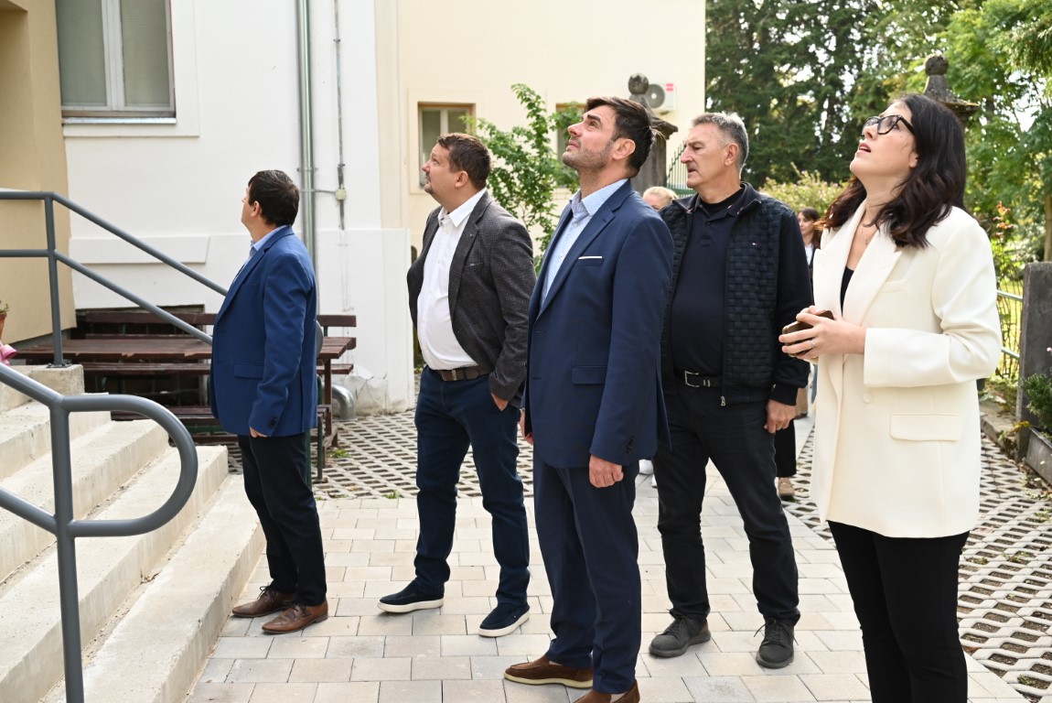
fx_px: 1023
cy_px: 352
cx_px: 526
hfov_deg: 54.4
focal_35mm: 35
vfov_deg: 37.9
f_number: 4.5
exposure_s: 1/640
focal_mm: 35
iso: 1000
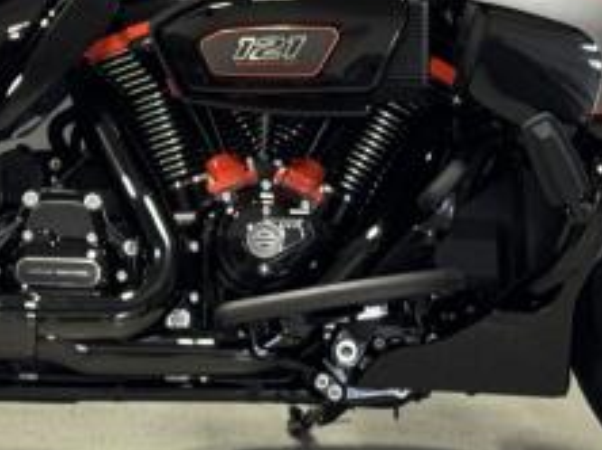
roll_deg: +0.0
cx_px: 62
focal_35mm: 173
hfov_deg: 11.4
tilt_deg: -8.1
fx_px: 3005
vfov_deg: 8.5
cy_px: -57
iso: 200
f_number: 1.78
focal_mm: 6.76
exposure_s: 1/40
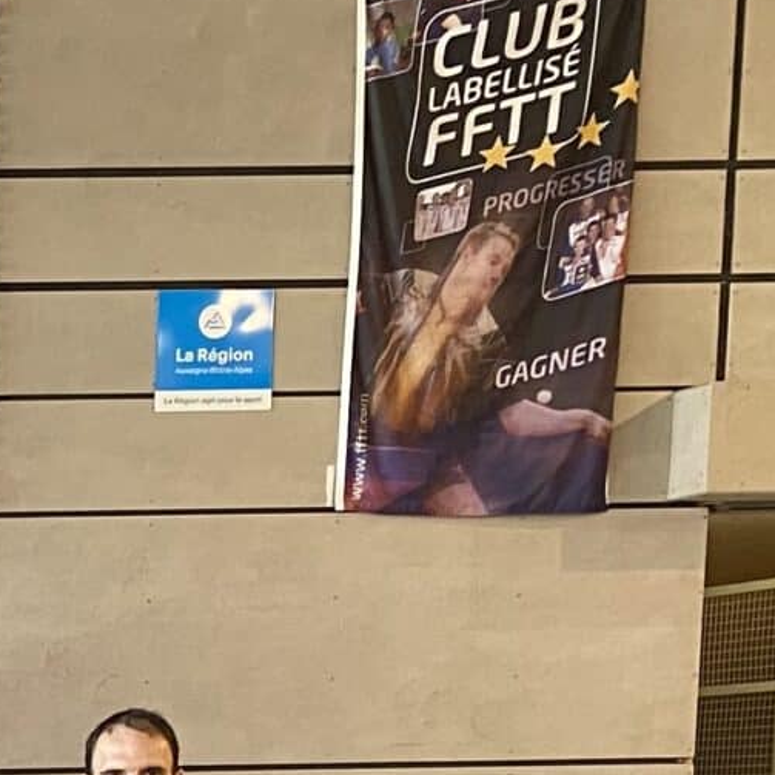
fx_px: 2964
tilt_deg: -4.7
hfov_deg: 12.8
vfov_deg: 13.9
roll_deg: +0.6
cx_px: -824
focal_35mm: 117
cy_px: 1209
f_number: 1.8
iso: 100
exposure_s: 1/50
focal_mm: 4.25
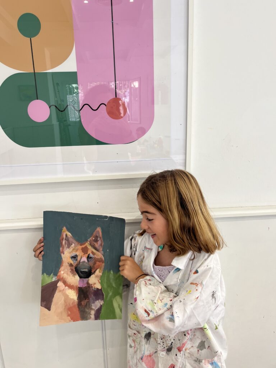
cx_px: 138
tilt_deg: -13.9
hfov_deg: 53.1
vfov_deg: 67.3
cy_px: 184
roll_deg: +0.3
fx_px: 276
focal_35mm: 26
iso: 80
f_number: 1.6
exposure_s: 1/121
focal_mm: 5.1
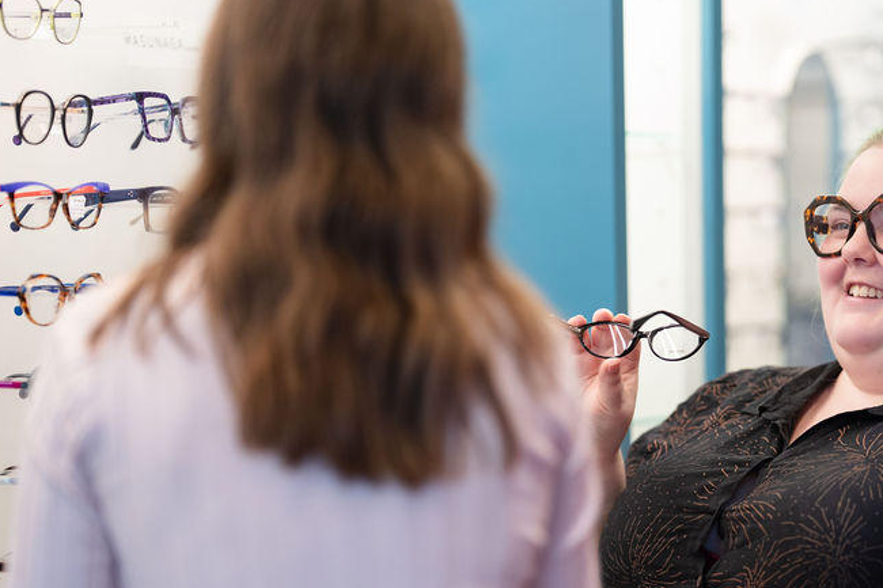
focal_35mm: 134
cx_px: 579
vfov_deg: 10.2
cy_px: 447
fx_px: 3286
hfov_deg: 15.3
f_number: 1.4
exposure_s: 1/640
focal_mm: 85
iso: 800
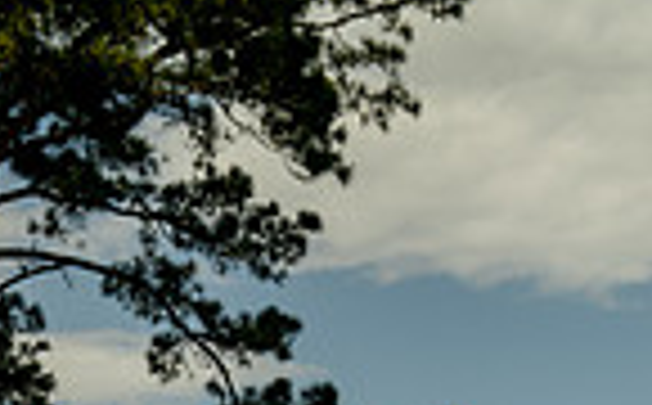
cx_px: 396
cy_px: 945
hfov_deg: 22.6
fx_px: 1632
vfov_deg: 11.8
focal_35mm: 92
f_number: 8
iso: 100
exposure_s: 1/250
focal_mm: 29
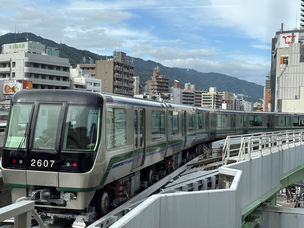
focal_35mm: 52
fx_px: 457
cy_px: 114
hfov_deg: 36.8
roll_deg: -1.4
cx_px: 152
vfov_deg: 28.0
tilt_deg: +1.1
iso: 32
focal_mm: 5.96
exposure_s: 1/1592
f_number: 1.6
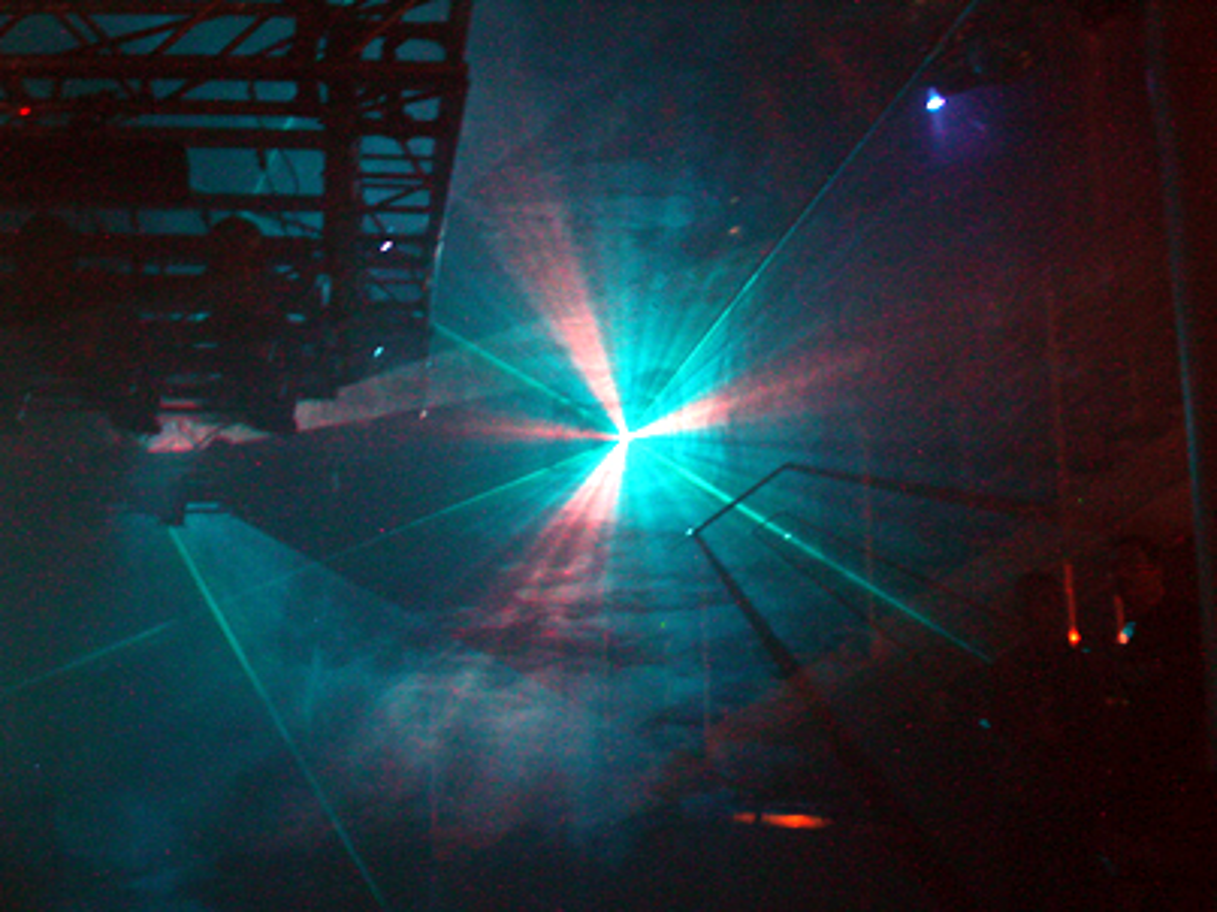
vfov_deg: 37.7
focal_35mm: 38
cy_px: 456
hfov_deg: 49.0
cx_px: 608
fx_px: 1336
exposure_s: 1/1.6
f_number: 2.8
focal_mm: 7.8
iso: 200
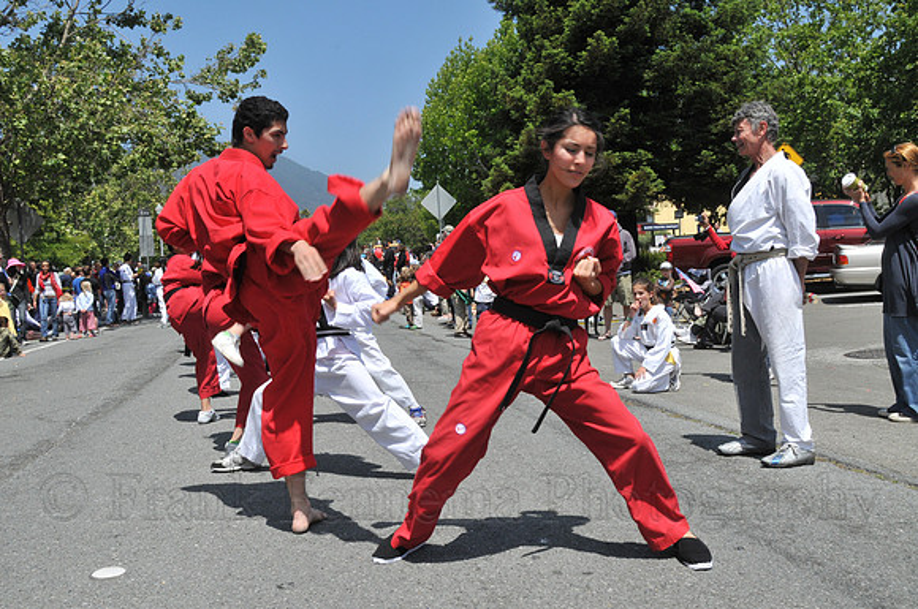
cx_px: 459
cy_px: 304
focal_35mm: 36
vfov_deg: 36.8
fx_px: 917
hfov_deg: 53.2
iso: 400
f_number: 16
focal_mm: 24
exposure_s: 1/250
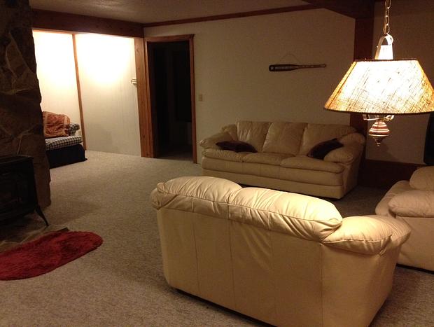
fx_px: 439
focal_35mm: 35
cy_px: 164
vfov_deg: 40.8
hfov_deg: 52.6
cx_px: 217
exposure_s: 1/15
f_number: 2.4
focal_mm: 4.28
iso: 400
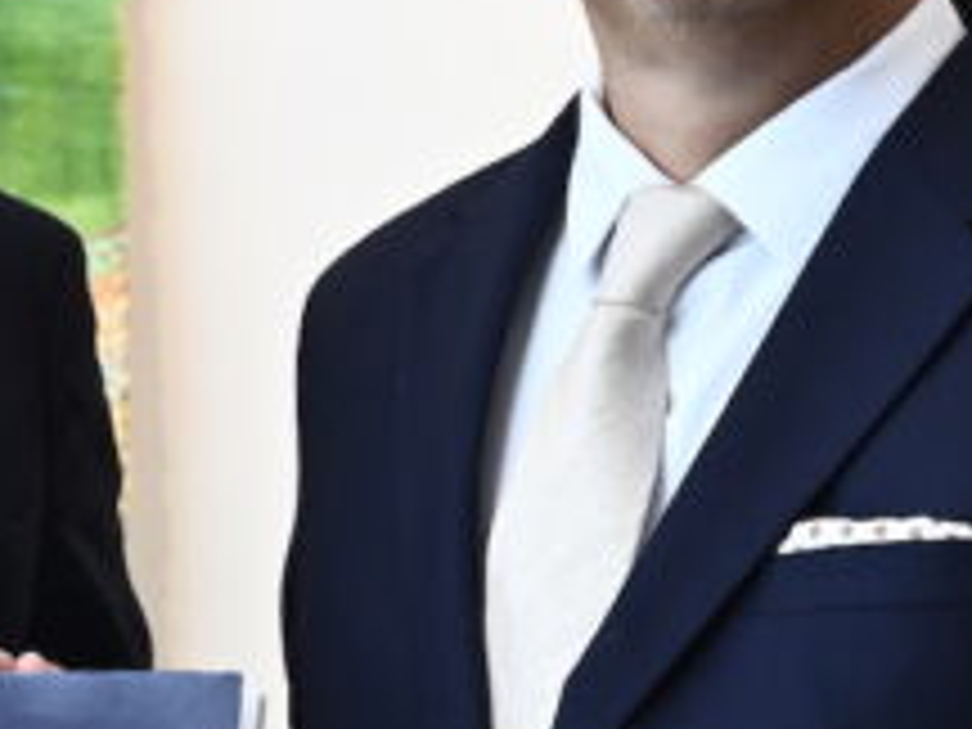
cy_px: 644
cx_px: 153
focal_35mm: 215
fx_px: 6037
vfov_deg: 6.9
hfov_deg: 9.2
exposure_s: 1/50
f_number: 4
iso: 500
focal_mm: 46
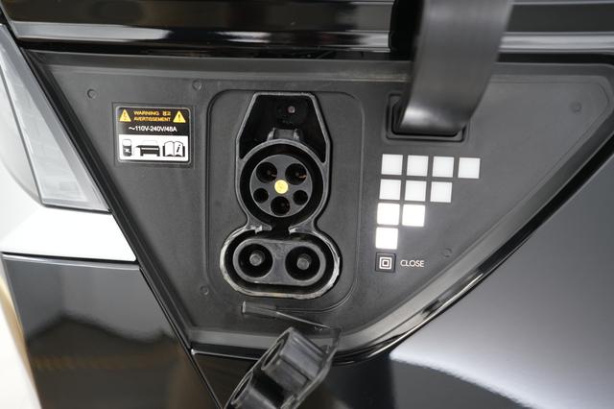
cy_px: 204
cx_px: 307
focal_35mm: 28
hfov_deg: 65.5
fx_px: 477
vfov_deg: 46.4
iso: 800
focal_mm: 28
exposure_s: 1/30
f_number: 2.8
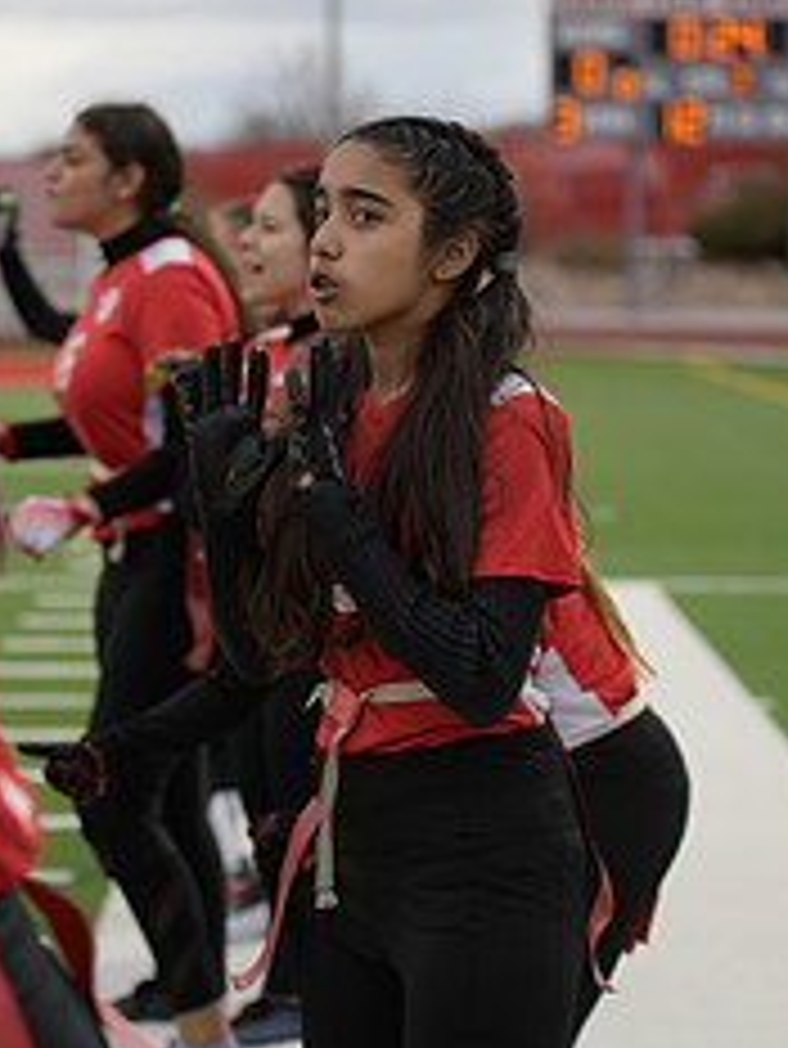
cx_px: 302
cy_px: 418
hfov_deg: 11.4
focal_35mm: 130
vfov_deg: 15.1
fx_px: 3942
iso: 250
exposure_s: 1/200
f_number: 2.8
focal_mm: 70
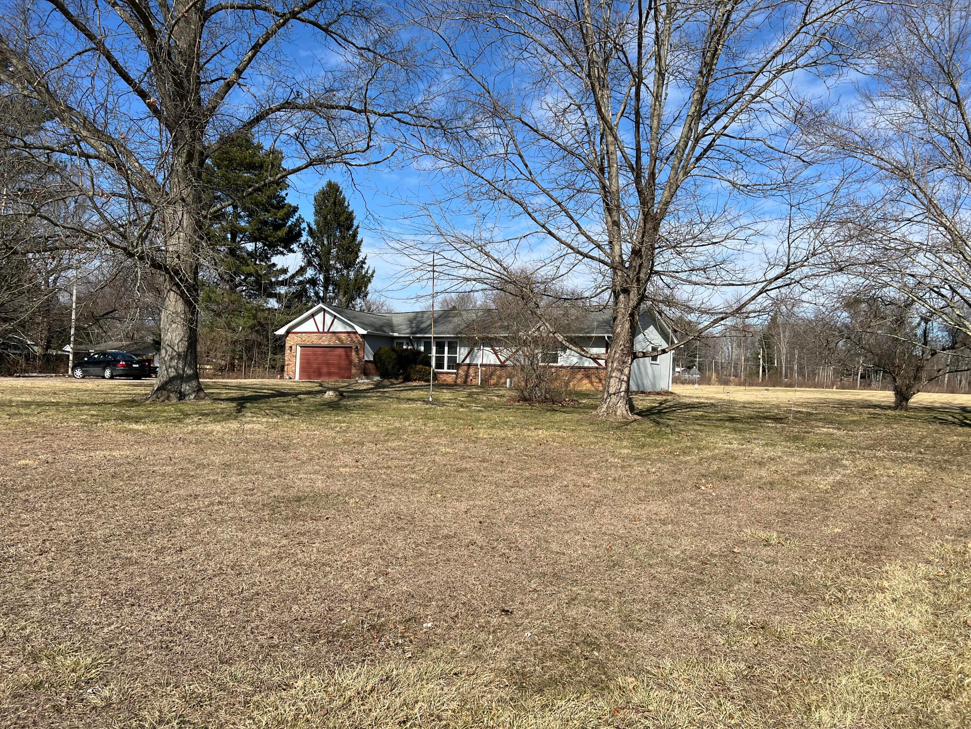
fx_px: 729
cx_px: 486
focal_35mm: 26
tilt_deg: +0.8
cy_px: 364
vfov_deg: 53.1
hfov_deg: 67.3
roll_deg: -2.1
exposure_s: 1/4630
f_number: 1.5
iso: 50
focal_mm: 5.7
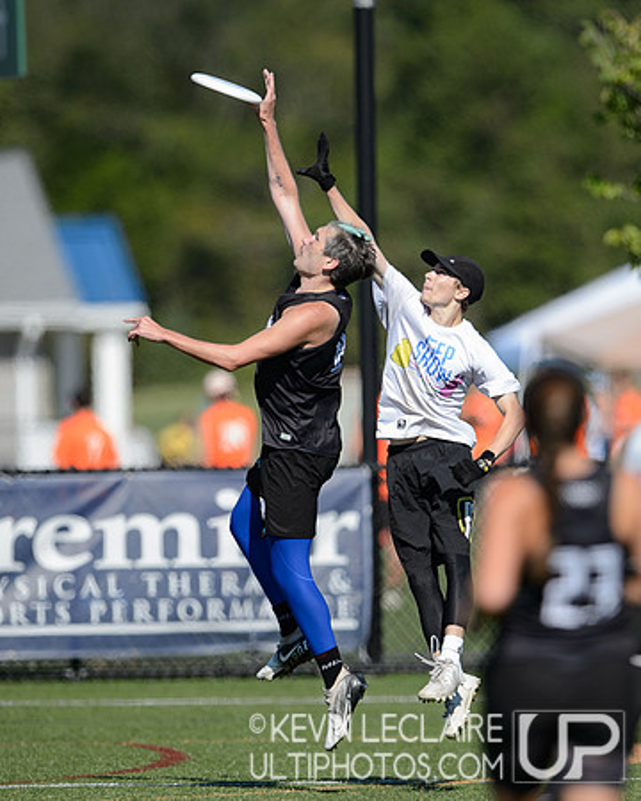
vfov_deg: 2.6
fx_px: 17607
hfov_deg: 2.1
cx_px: 416
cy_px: 390
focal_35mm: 742
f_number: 2.8
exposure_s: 1/3200
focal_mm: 400
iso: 200
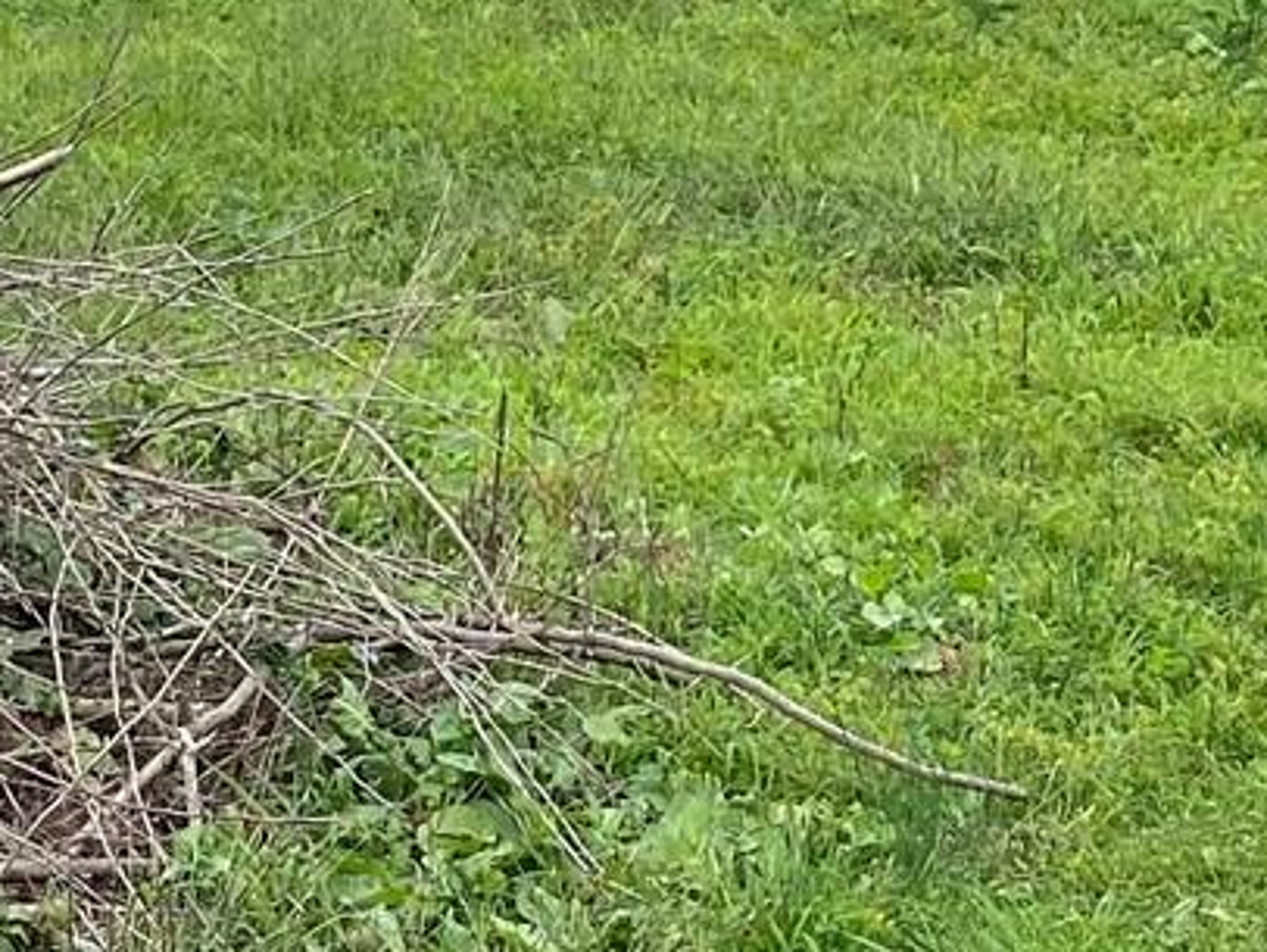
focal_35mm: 131
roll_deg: -1.0
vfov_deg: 10.7
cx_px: 540
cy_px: -721
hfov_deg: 15.0
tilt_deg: -1.9
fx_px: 4798
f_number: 1.8
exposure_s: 1/1522
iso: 32
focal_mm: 4.25
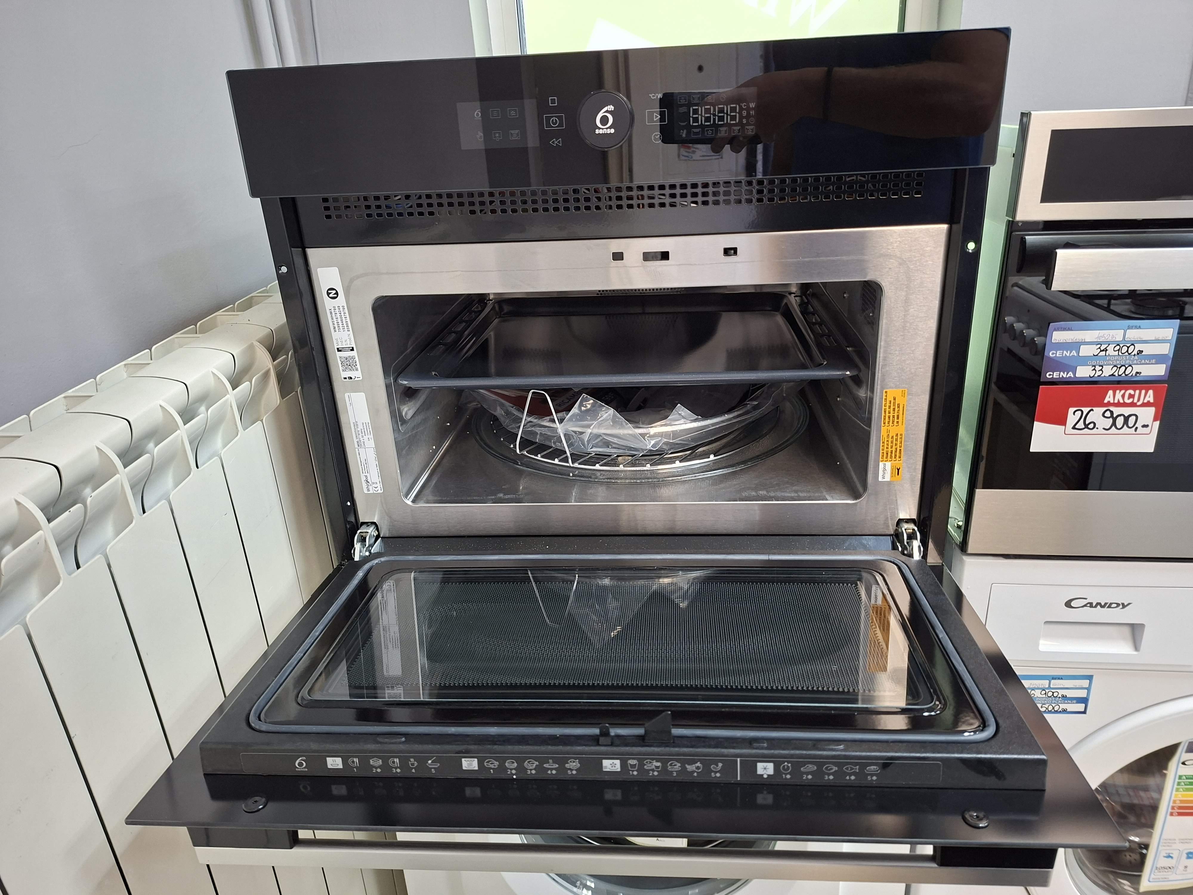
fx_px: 793
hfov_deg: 73.9
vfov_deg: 58.9
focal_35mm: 23
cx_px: 596
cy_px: 448
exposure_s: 1/33
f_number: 1.8
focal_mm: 5.54
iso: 250
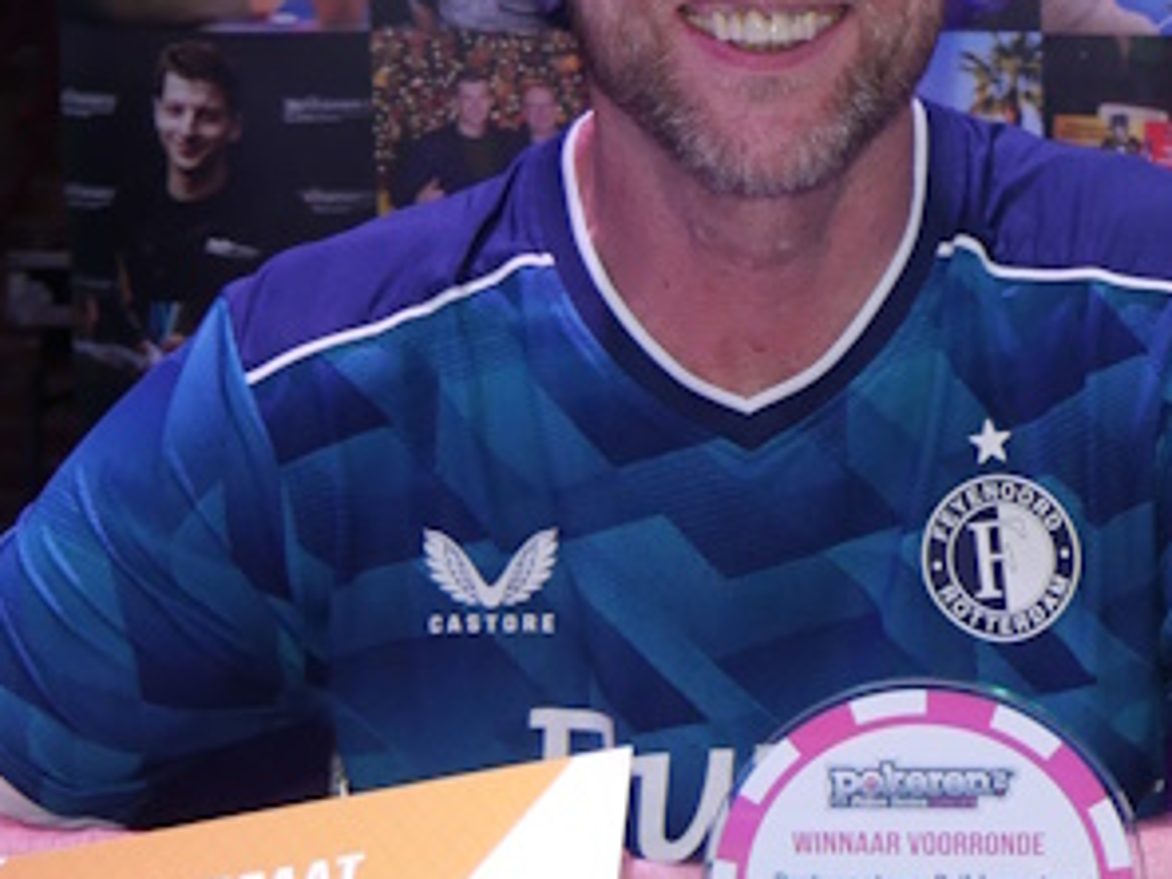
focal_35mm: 115
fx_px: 3894
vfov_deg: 12.9
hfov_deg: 16.2
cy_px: 414
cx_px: 1556
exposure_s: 1/60
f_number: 3.8
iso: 500
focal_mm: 17
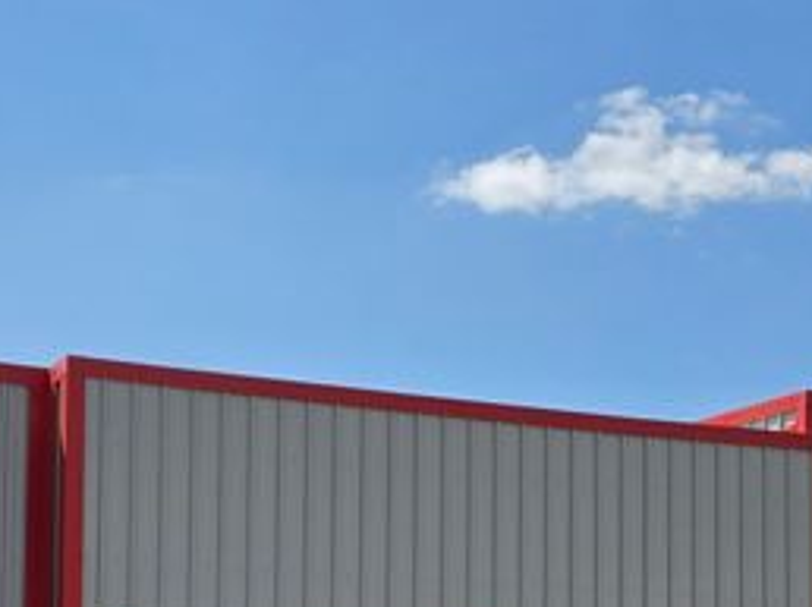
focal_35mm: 99
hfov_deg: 19.8
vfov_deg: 14.6
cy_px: 649
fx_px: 2320
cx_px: 431
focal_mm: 6.5
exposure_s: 1/7939
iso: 64
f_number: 1.4
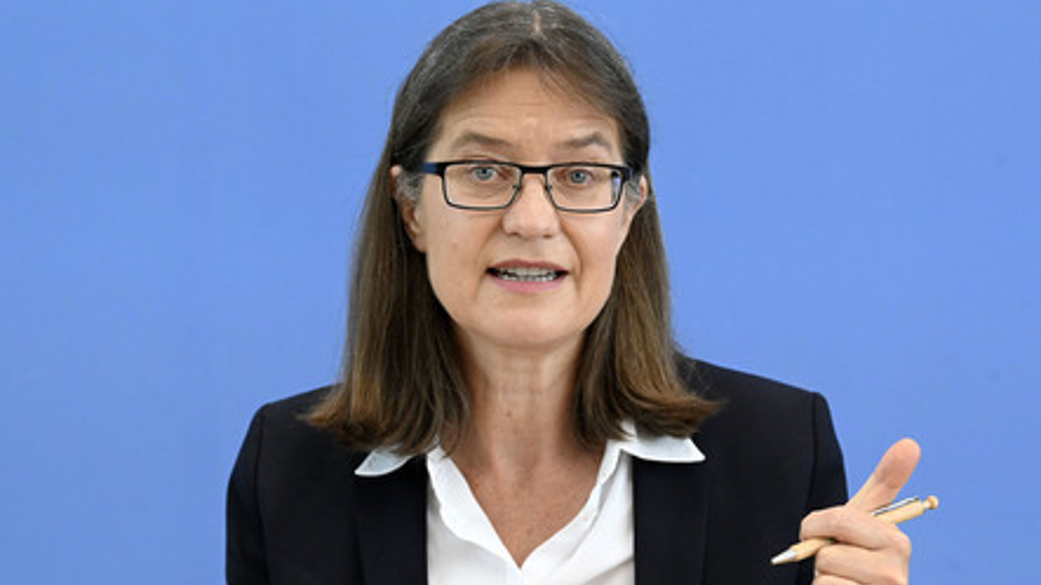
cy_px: 331
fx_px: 3091
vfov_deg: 10.8
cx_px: 518
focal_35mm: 112
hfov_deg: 19.1
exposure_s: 1/800
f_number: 7.1
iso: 5000
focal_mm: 105
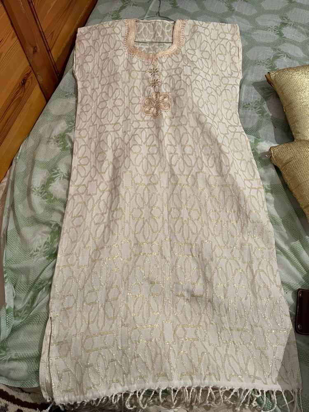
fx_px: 309
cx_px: 154
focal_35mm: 26
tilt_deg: -67.2
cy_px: 206
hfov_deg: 53.1
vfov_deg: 67.3
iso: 250
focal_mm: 5.1
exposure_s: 1/50
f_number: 1.6
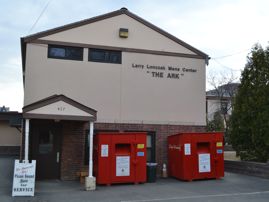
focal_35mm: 43
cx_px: 144
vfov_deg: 33.6
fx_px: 334
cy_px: 100
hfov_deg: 43.8
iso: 100
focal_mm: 26
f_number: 5.6
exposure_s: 1/125
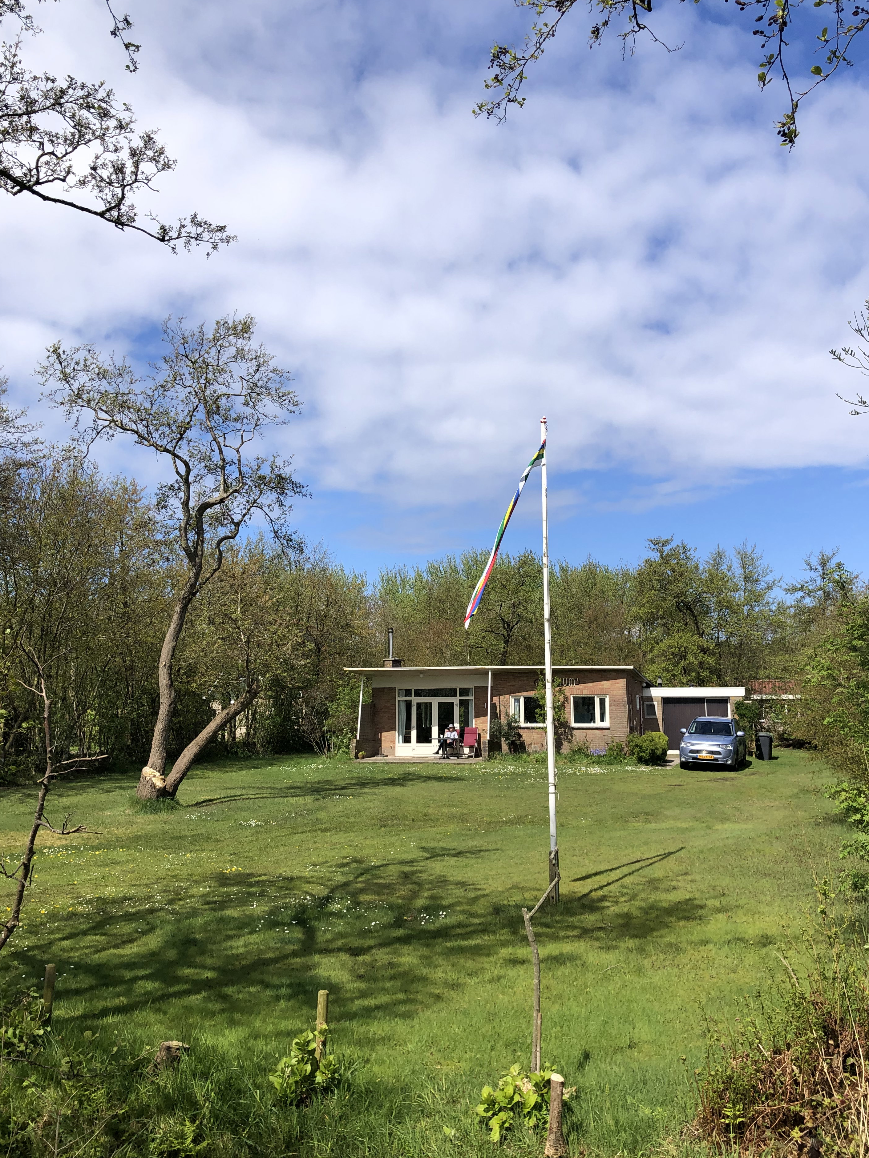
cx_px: 457
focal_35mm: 30
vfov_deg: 59.9
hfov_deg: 46.8
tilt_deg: +9.2
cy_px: 558
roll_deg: -0.1
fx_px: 1004
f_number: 1.8
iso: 20
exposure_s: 1/2667
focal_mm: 4
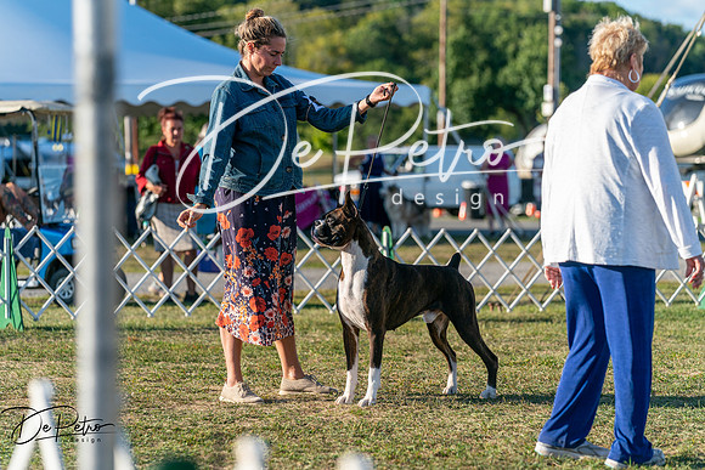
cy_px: 235
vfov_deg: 9.6
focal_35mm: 143
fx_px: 2801
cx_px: 352
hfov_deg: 14.3
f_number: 4.5
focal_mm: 143
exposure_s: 1/1250
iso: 250
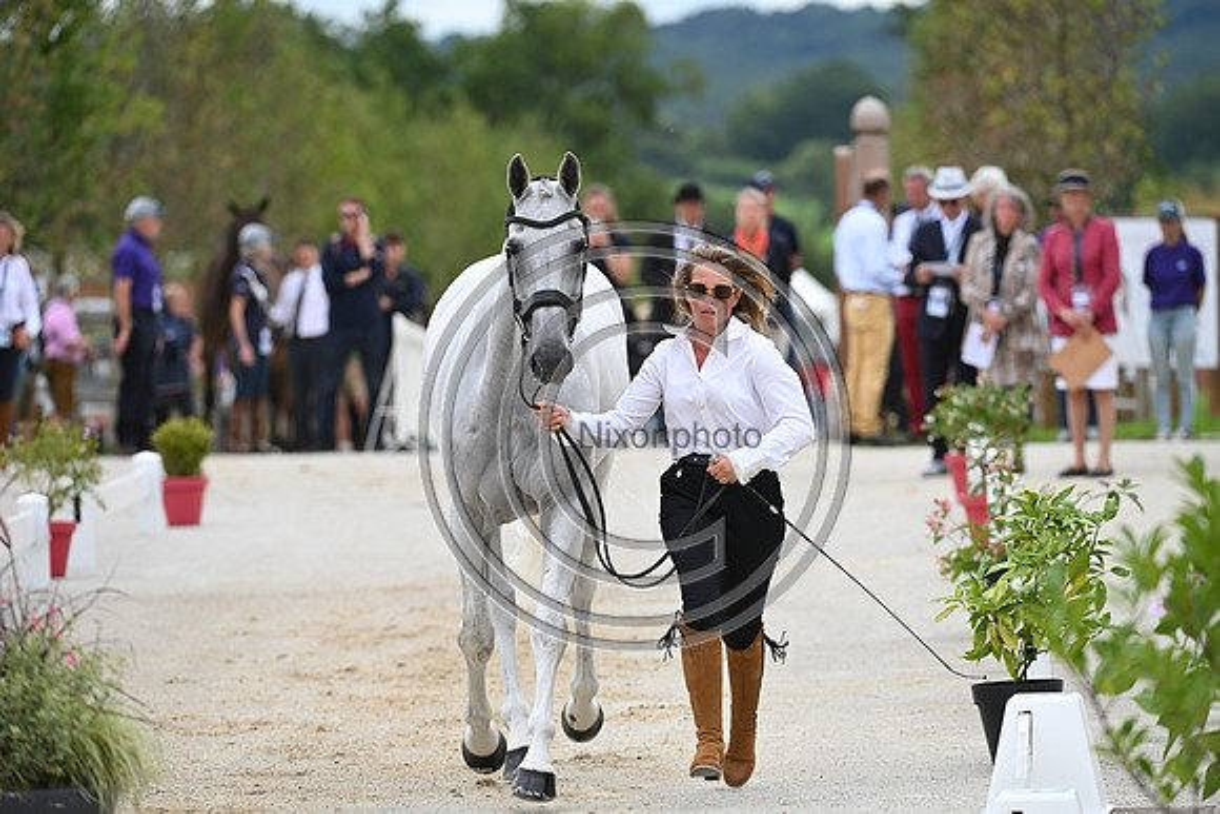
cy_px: 407
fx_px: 10169
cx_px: 610
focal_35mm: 300
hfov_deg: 6.9
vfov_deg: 4.6
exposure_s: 1/1600
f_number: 5.6
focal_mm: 300
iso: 560
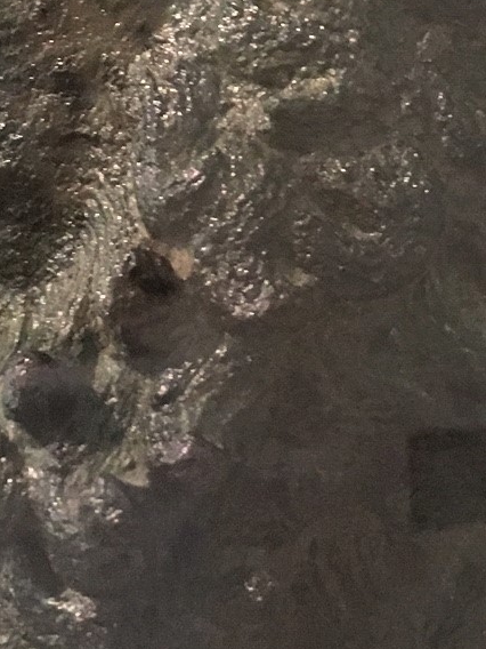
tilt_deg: +5.3
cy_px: -31
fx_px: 1928
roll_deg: +2.2
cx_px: 365
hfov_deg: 14.3
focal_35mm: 103
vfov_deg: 18.5
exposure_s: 1/25
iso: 200
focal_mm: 4.15
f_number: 2.2
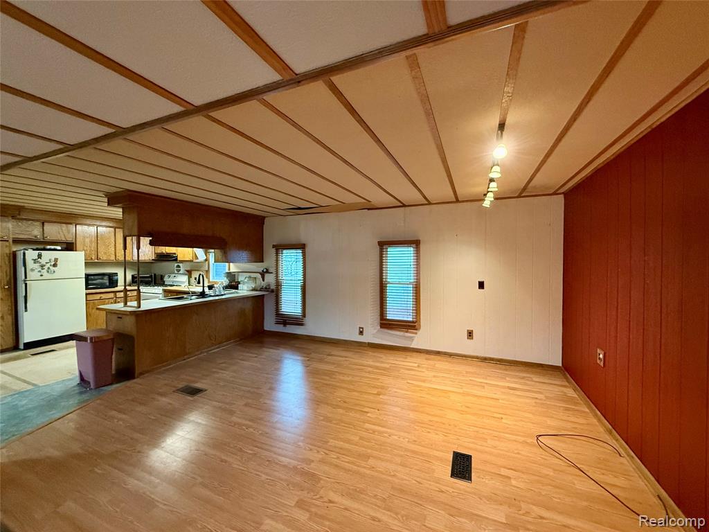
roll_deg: +0.0
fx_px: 287
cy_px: 266
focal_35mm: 14
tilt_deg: -1.8
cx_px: 354
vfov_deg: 85.7
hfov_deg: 102.1
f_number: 2.2
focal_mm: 2.22
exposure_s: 1/60
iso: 500
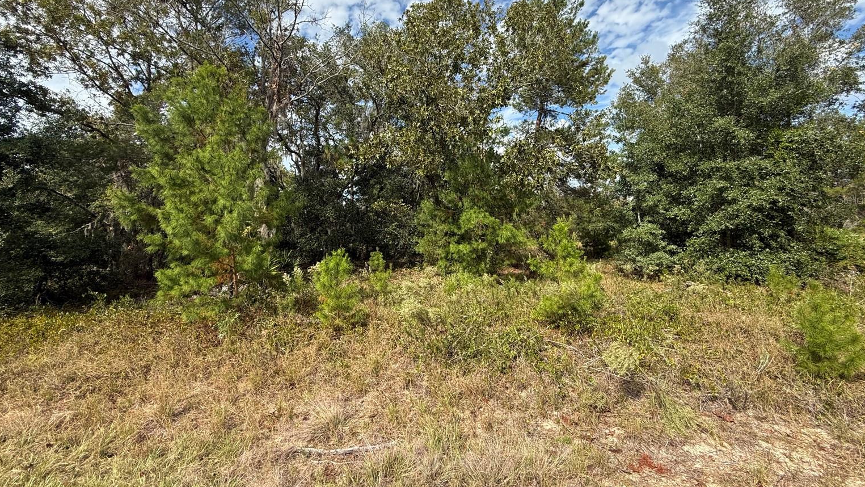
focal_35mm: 16
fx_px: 367
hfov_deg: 99.4
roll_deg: +1.6
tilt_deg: +5.2
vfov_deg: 66.6
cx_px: 437
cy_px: 199
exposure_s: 1/914
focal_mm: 2.22
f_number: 2.2
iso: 50
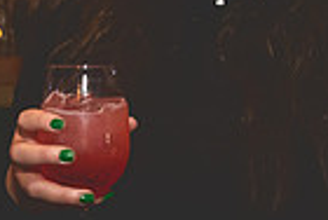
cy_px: -29
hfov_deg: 17.2
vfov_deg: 11.5
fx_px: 1077
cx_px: 234
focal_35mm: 118
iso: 3200
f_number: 3.2
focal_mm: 28
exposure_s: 1/125
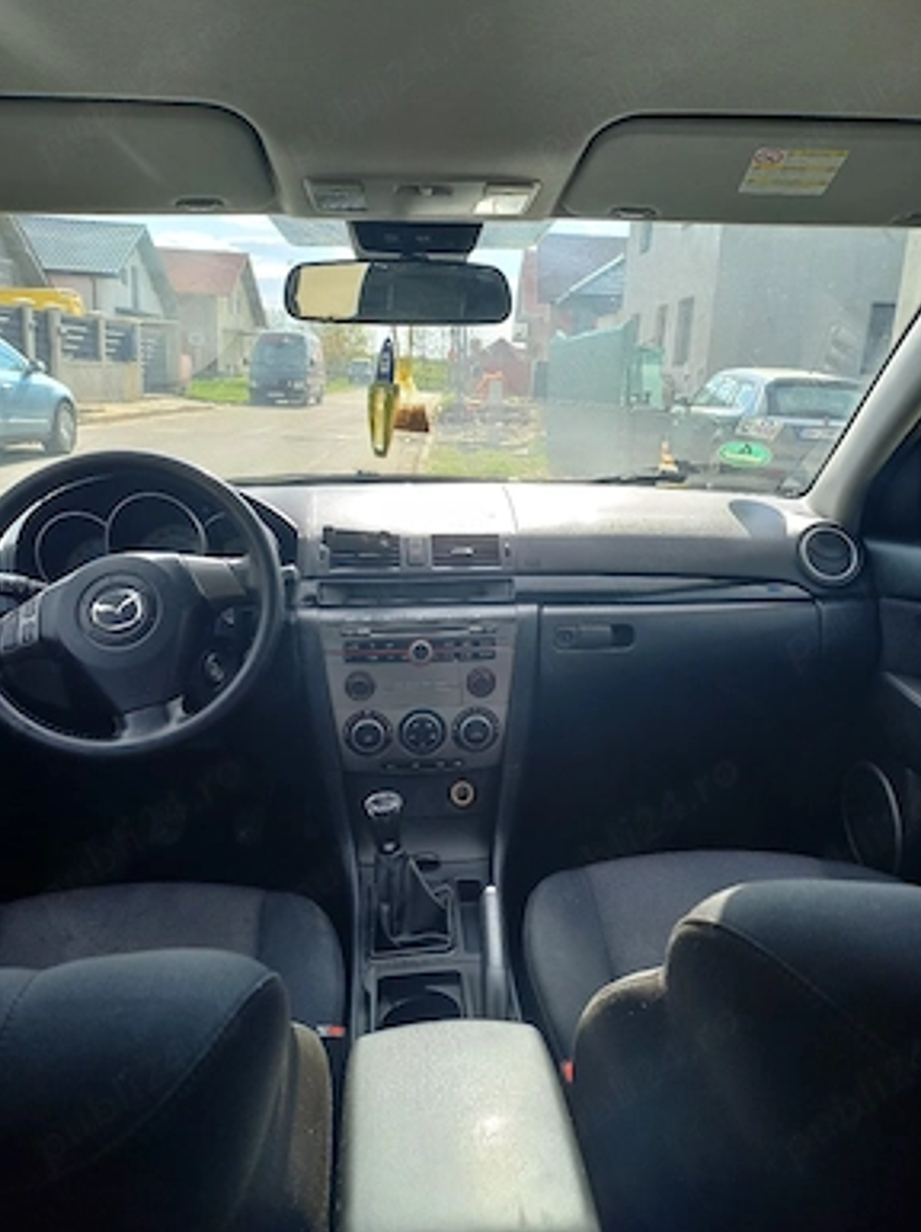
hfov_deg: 53.0
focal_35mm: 26
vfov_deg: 67.3
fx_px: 924
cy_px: 624
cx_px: 451
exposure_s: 1/244
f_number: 1.8
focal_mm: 4.65
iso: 50
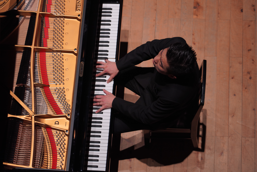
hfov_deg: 19.5
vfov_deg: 13.0
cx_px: 128
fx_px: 750
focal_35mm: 105
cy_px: 86
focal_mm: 105
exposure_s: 1/125
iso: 1000
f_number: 4
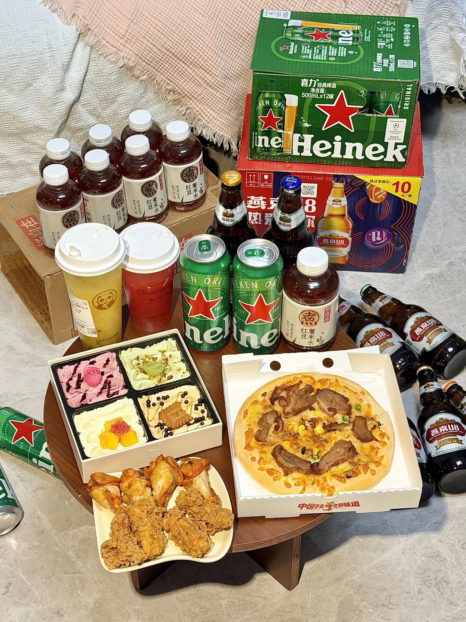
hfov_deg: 30.3
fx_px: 862
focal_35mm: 48
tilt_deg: -44.7
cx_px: 233
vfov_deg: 39.7
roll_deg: +1.9
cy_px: 311
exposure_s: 1/121
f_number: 1.78
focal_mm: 6.76
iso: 80
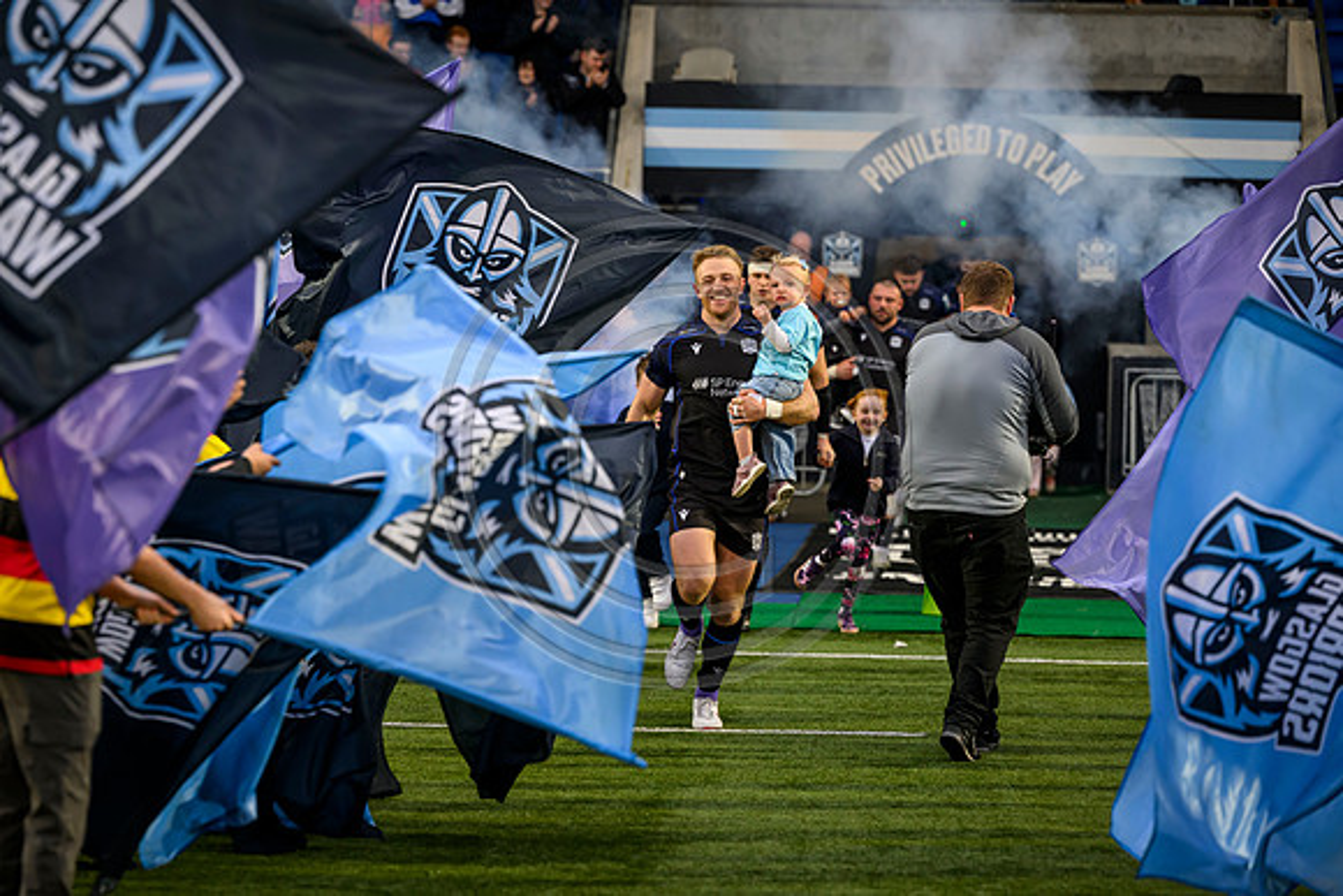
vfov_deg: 9.5
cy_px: 448
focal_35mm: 145
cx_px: 672
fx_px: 5410
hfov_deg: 14.2
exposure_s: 1/1000
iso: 1250
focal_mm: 145
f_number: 4
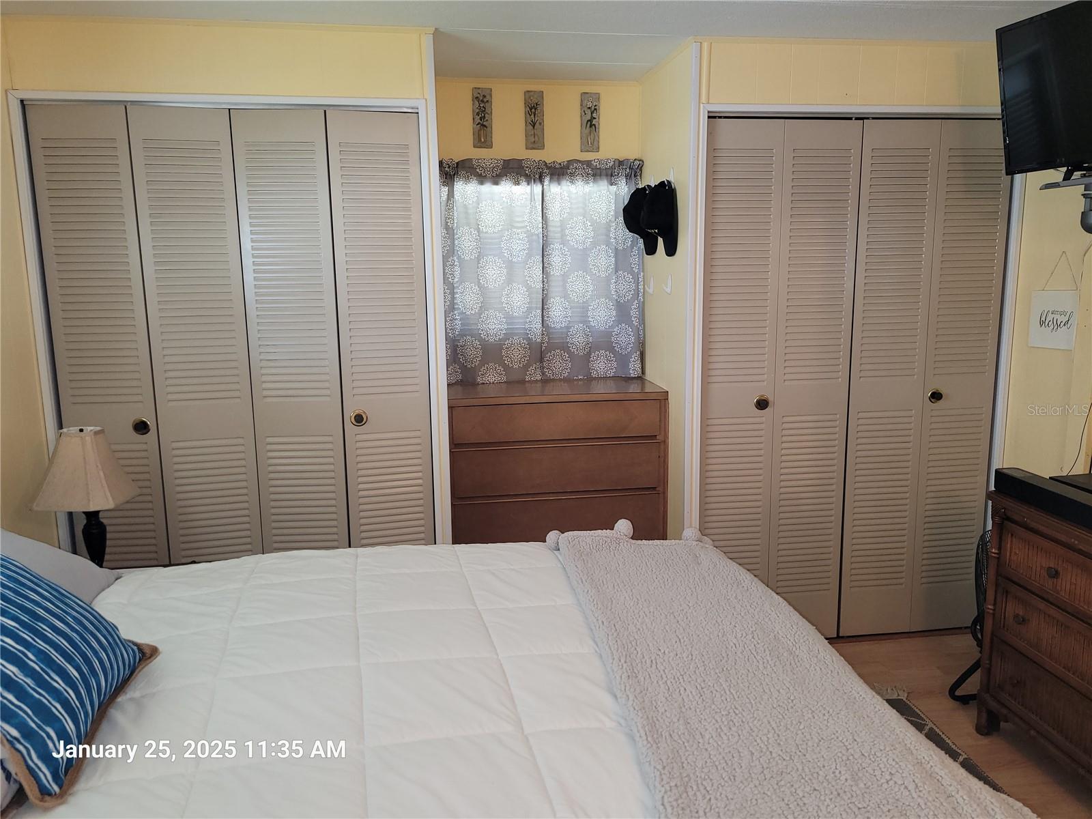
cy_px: 410
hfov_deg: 67.3
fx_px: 820
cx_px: 546
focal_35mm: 26
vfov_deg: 53.1
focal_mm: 5.4
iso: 125
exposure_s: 1/24
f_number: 1.8
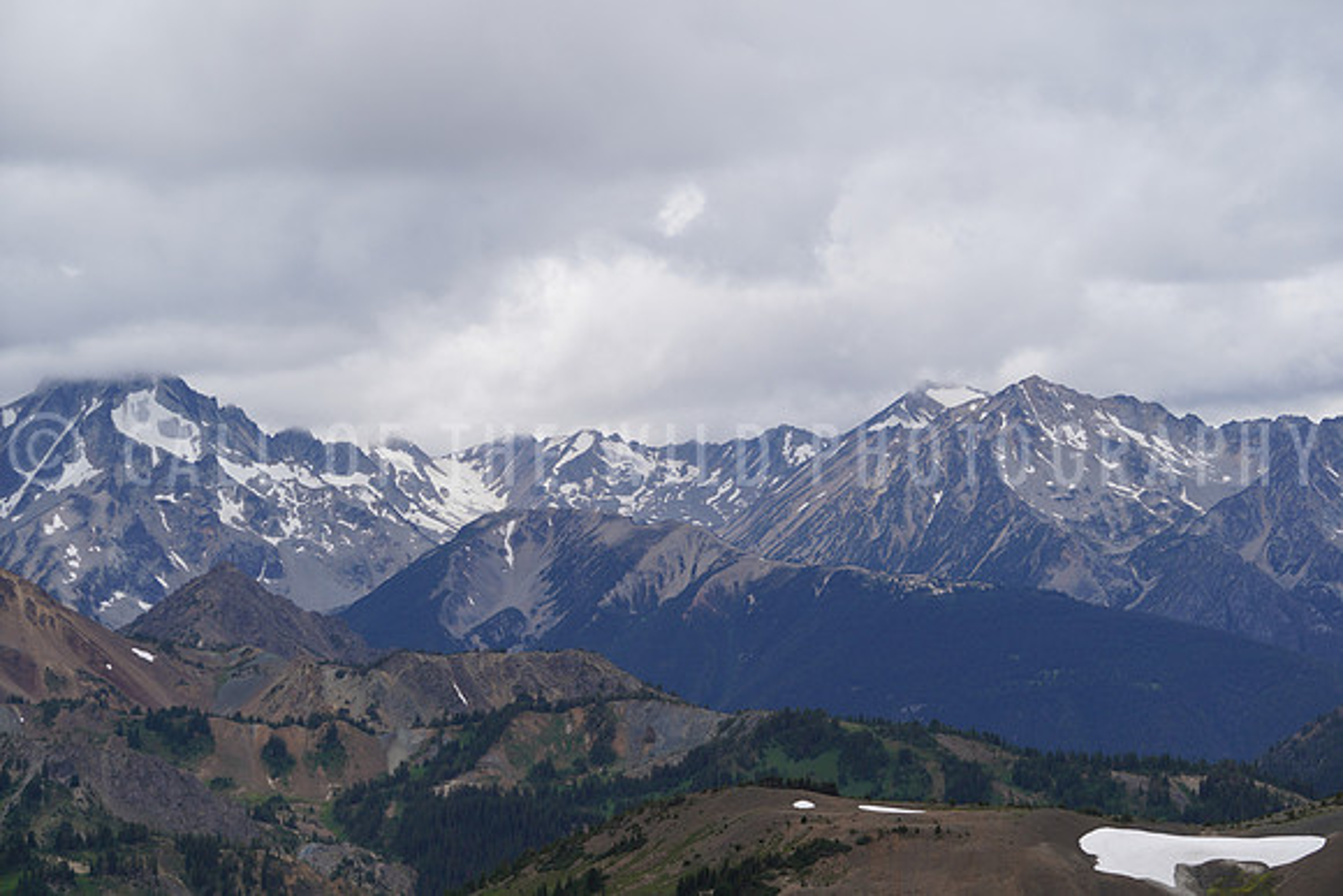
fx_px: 4179
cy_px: 448
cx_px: 672
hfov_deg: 18.3
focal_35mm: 112
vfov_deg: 12.2
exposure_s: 1/800
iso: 125
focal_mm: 112
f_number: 5.6
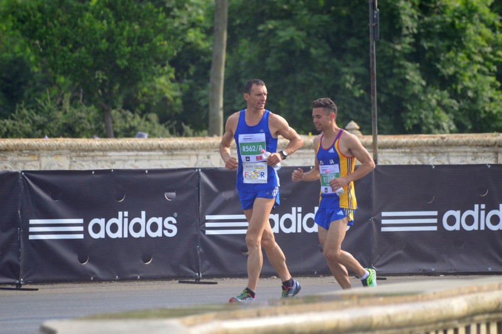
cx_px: 251
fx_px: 6270
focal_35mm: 450
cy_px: 167
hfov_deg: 4.6
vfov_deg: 3.0
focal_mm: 300
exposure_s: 1/2000
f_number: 5.6
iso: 800
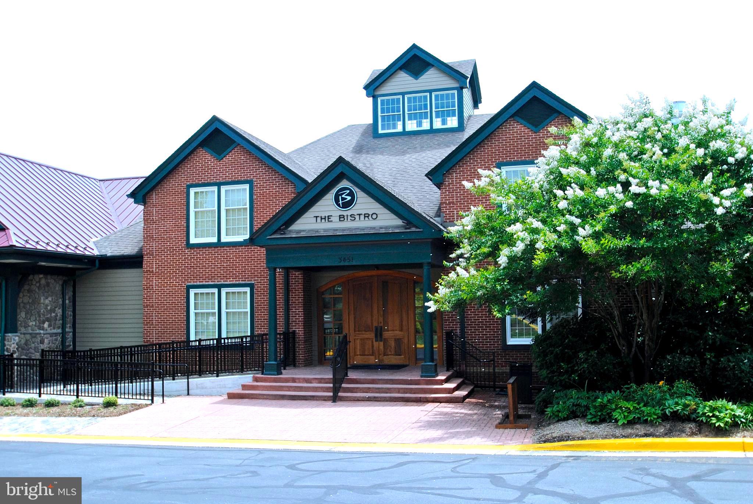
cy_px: 252
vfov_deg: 37.0
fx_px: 754
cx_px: 376
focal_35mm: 36
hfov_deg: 53.1
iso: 200
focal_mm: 24
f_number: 8
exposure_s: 1/250
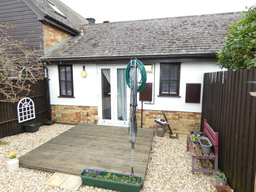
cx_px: 128
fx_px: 148
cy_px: 96
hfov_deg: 81.7
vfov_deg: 66.0
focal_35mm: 20
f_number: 2.8
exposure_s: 1/125
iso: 80
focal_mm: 3.6
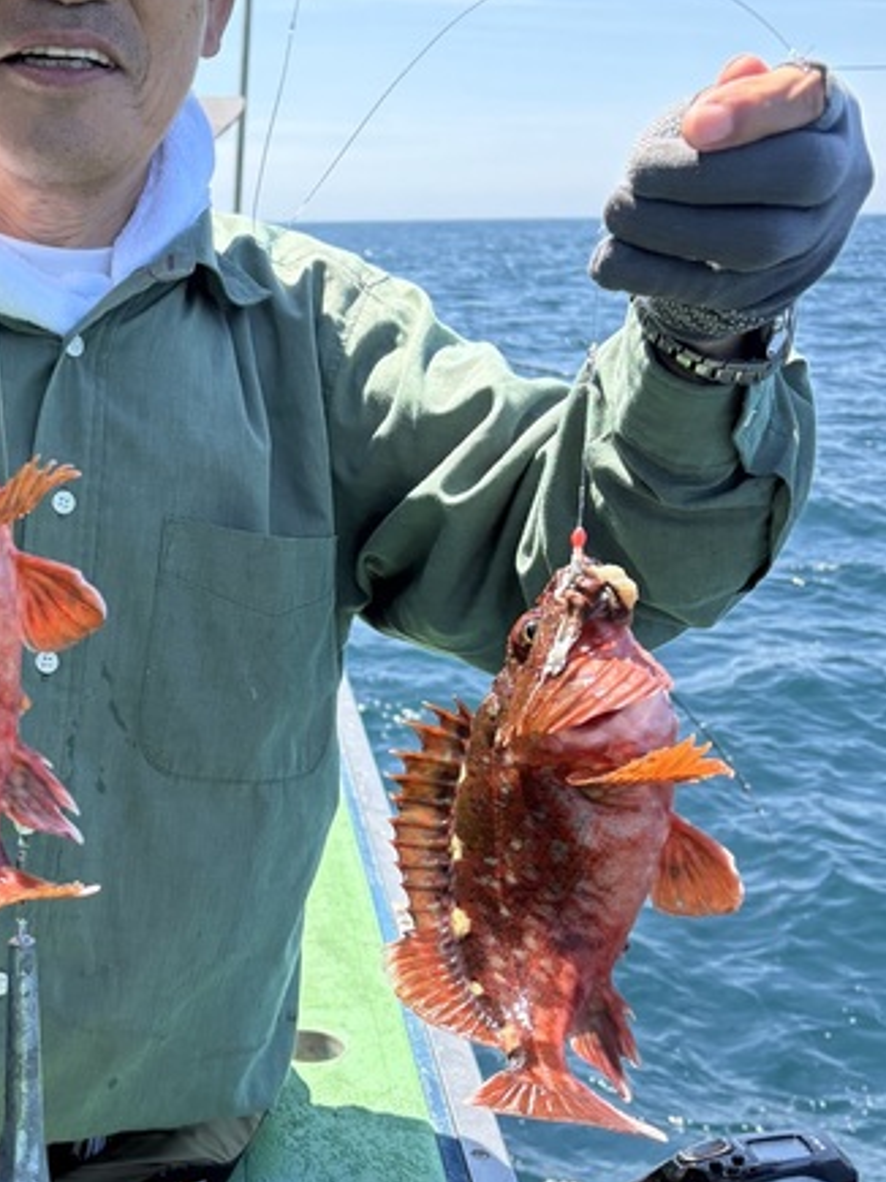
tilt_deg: -14.3
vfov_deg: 37.4
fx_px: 1741
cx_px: 212
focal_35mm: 51
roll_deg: -1.6
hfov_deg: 28.1
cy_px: 668
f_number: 1.6
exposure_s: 1/1751
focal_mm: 5.96
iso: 64
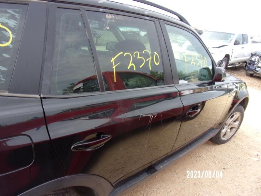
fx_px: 181
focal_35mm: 24
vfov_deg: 56.8
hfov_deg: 71.6
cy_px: 98
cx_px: 130
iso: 80
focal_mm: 4.3
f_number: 3.3
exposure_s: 1/150
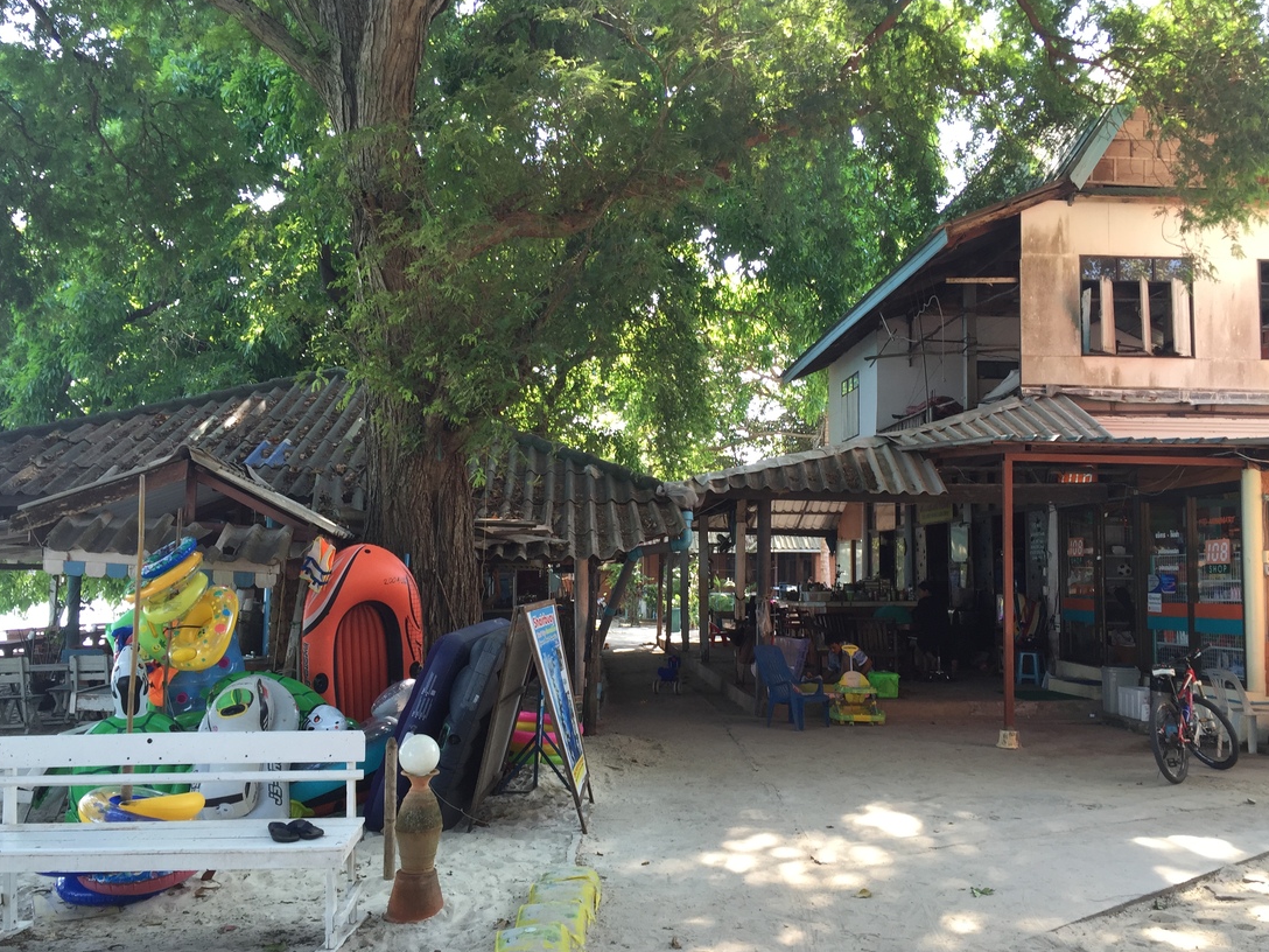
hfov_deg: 56.8
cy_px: 489
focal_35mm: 32
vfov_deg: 44.2
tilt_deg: +4.6
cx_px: 648
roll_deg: -1.3
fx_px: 1173
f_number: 2.2
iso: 32
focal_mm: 4.15
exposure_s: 1/60
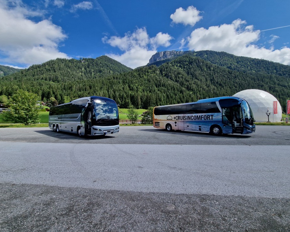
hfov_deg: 100.5
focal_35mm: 14
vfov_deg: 87.9
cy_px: 112
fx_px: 120
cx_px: 156
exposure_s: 1/2104
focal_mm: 2.2
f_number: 2.2
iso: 50
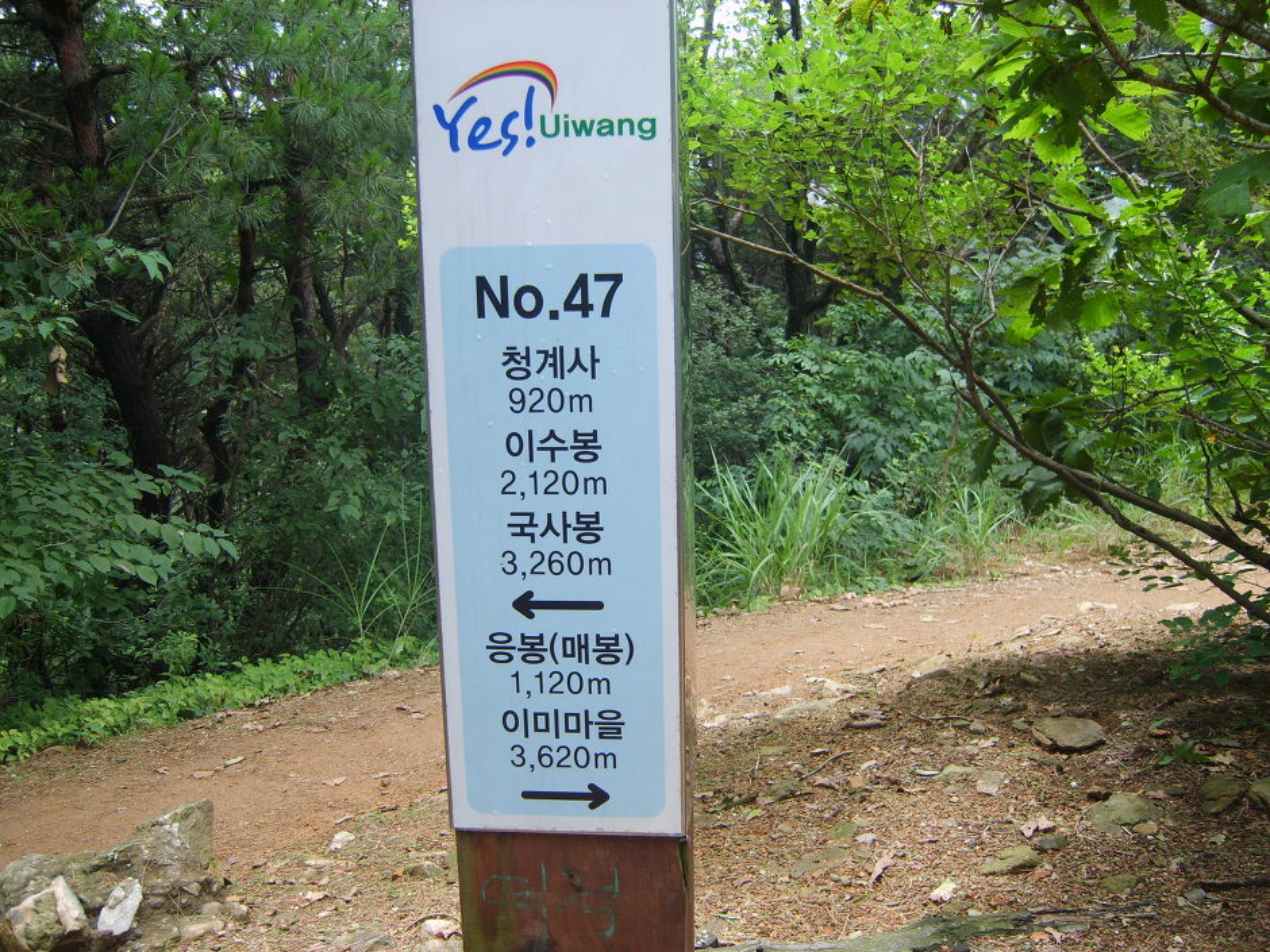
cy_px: 476
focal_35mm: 35
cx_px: 635
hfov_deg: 52.6
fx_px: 1284
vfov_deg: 40.7
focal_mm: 7.4
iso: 50
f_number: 2.8
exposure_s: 1/125
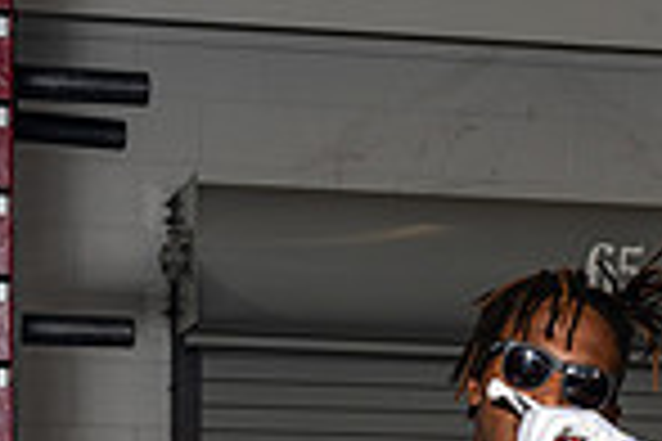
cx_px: 266
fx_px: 2078
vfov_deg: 10.6
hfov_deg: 18.1
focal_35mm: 113
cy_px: 1008
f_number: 8
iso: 320
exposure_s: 1/250
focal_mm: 37
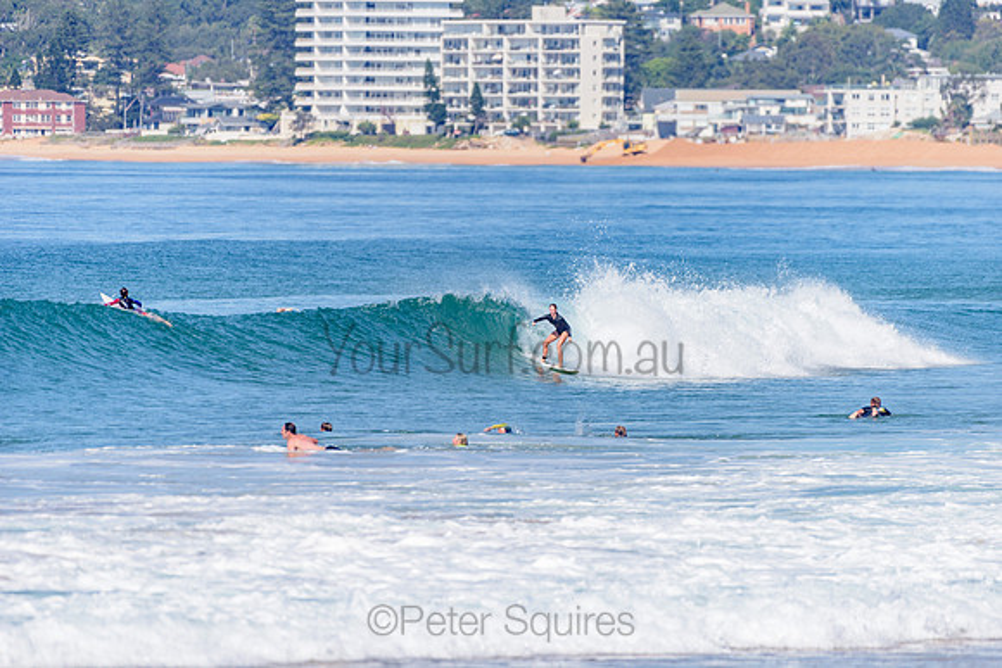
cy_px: 334
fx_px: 13919
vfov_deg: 2.8
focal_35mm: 500
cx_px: 501
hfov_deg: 4.1
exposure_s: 1/2000
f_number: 5.6
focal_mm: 500
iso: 140
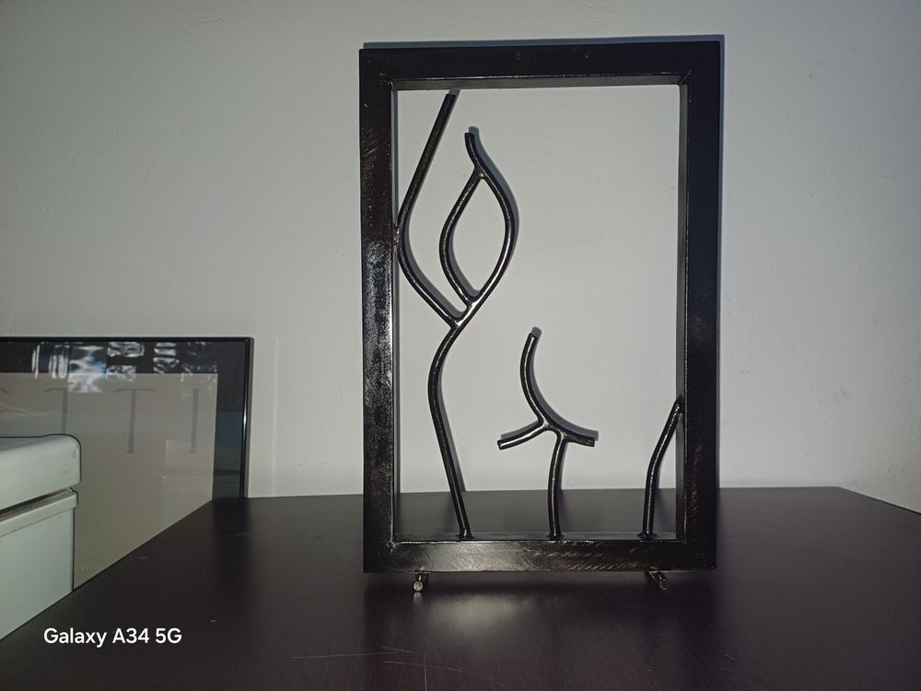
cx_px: 460
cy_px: 346
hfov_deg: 69.4
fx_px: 665
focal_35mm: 25
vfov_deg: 54.9
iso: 320
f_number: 1.8
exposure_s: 1/50
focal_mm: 4.65
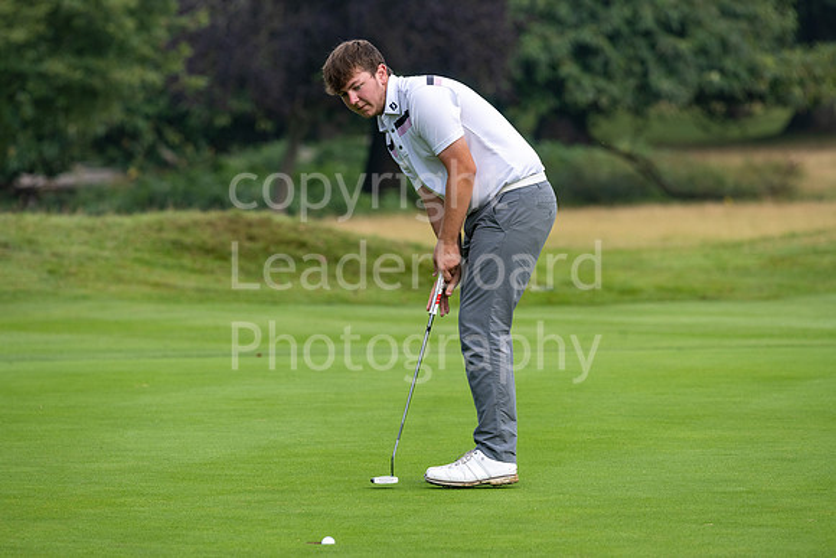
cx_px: 418
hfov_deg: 6.9
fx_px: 6968
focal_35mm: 300
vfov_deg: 4.6
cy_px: 279
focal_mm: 300
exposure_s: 1/500
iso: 400
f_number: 6.3
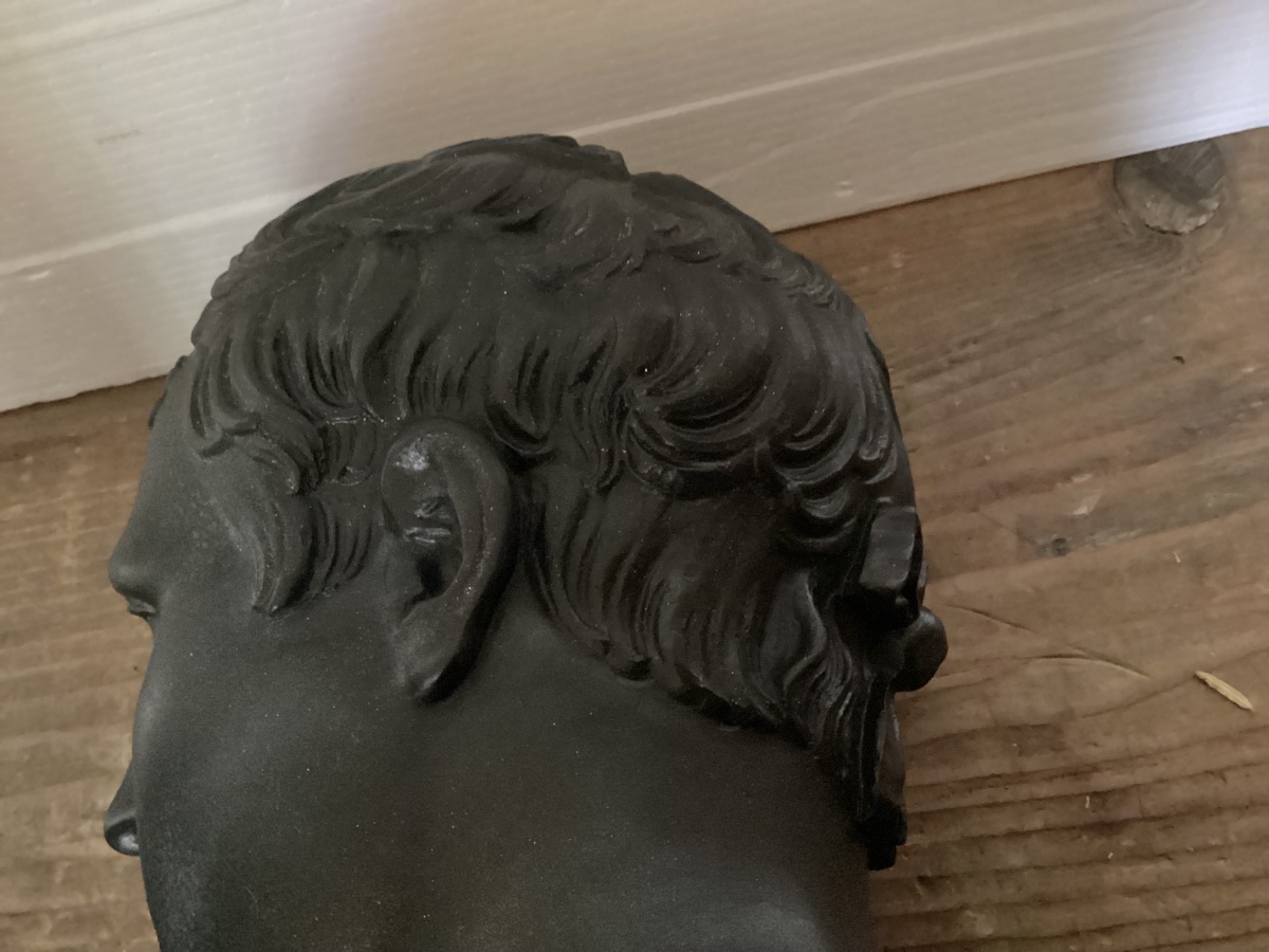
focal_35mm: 31
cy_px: 476
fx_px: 1136
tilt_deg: -67.4
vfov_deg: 45.4
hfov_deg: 58.4
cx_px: 634
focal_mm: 3.3
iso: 800
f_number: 2.4
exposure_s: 1/17
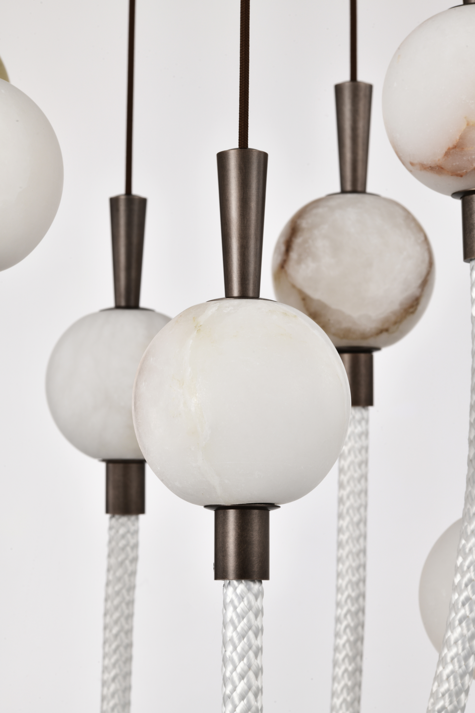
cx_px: 238
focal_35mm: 100
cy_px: 356
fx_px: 1979
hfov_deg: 13.7
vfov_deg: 20.4
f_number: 20
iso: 200
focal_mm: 100
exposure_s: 1/25
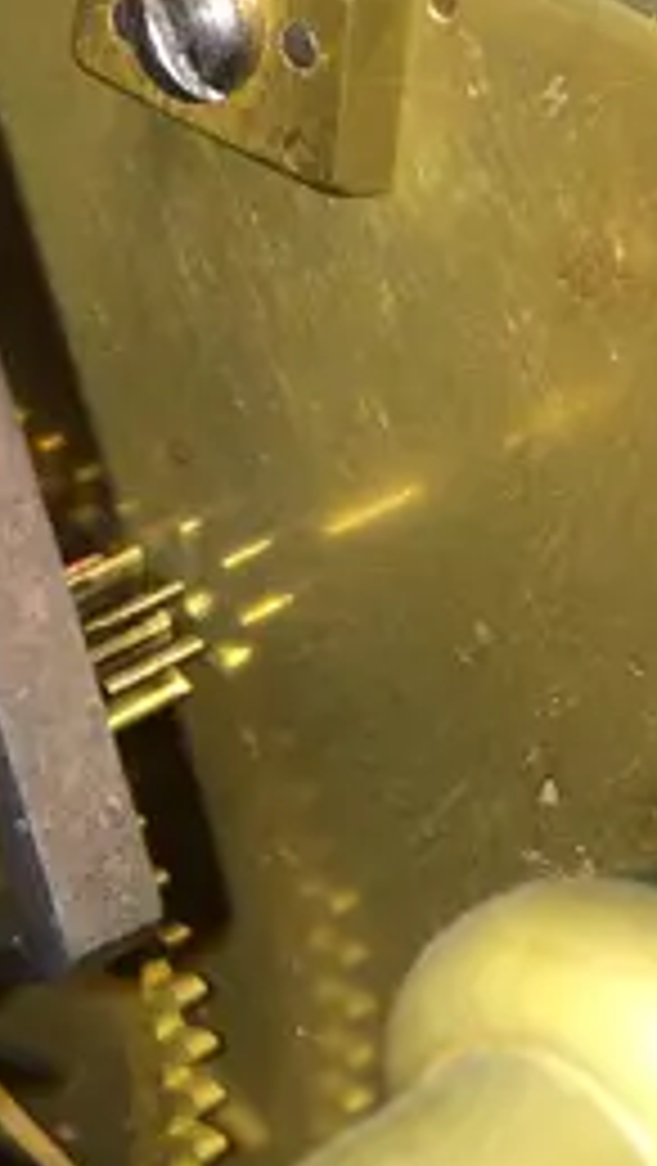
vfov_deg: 16.2
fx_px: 3989
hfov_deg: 9.2
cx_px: -346
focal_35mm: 129
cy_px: 1207
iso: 32
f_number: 2.2
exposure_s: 1/66
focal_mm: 4.12
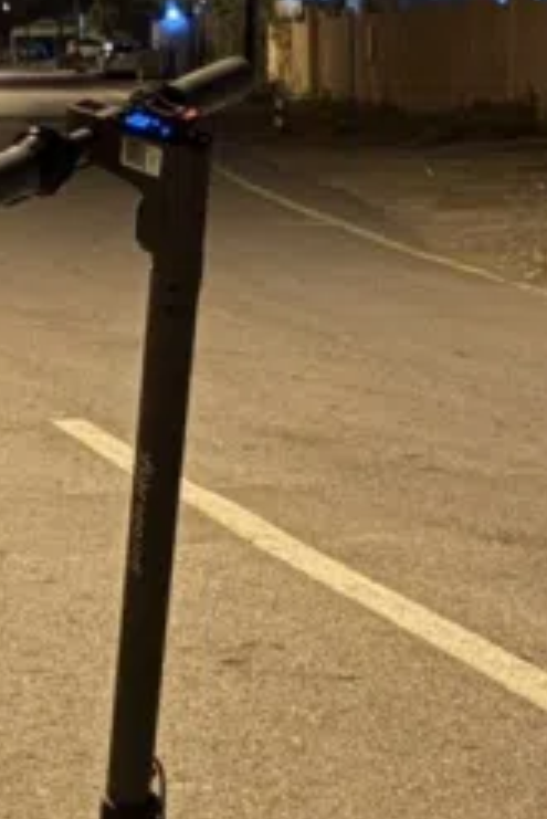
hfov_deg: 19.5
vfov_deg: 27.6
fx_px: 1593
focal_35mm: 70
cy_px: 756
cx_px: 265
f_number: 1.6
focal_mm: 5.96
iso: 640
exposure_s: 1/33
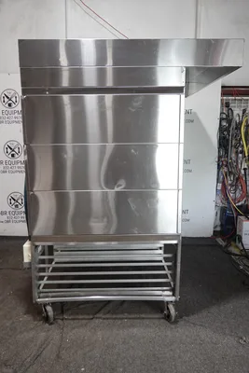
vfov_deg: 65.5
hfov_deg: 46.4
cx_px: 124
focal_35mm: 28
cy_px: 186
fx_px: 290
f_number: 3.2
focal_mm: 10.38
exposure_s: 1/30
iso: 400
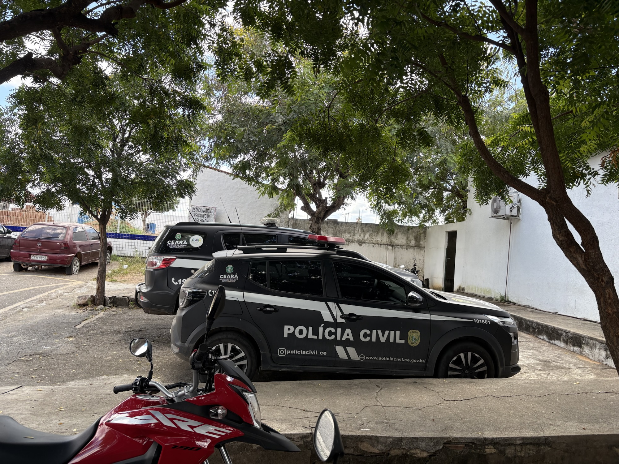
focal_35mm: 26
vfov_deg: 53.1
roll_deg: -3.8
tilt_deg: +2.6
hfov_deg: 67.3
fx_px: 465
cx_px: 310
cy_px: 232
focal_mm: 5.96
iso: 64
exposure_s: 1/482
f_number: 1.6
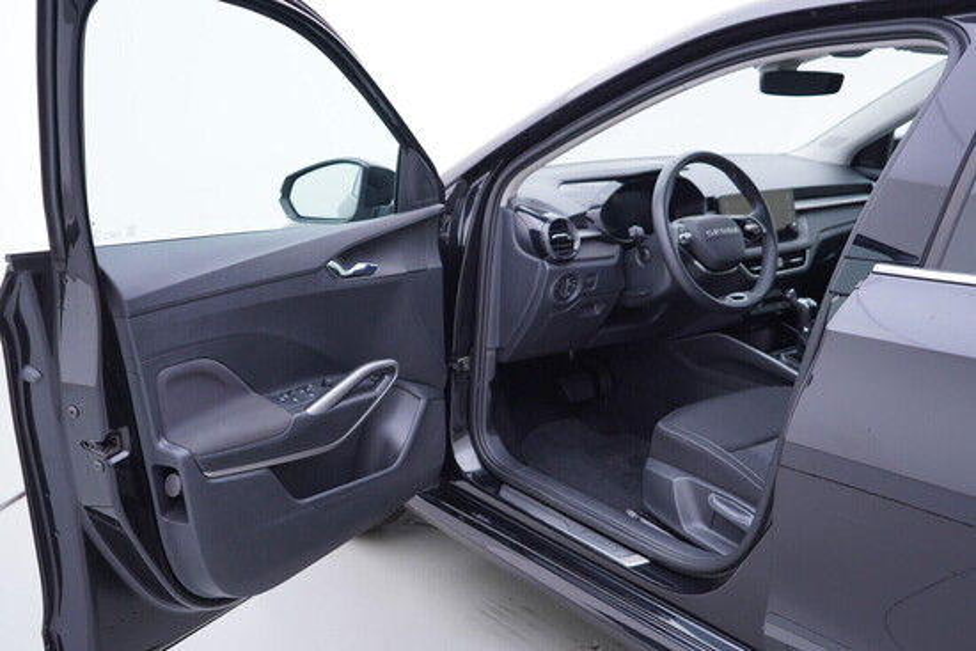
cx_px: 488
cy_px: 326
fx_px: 976
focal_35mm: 36
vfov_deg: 36.9
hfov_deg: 53.1
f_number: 2.8
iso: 125
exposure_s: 1/40
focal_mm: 24
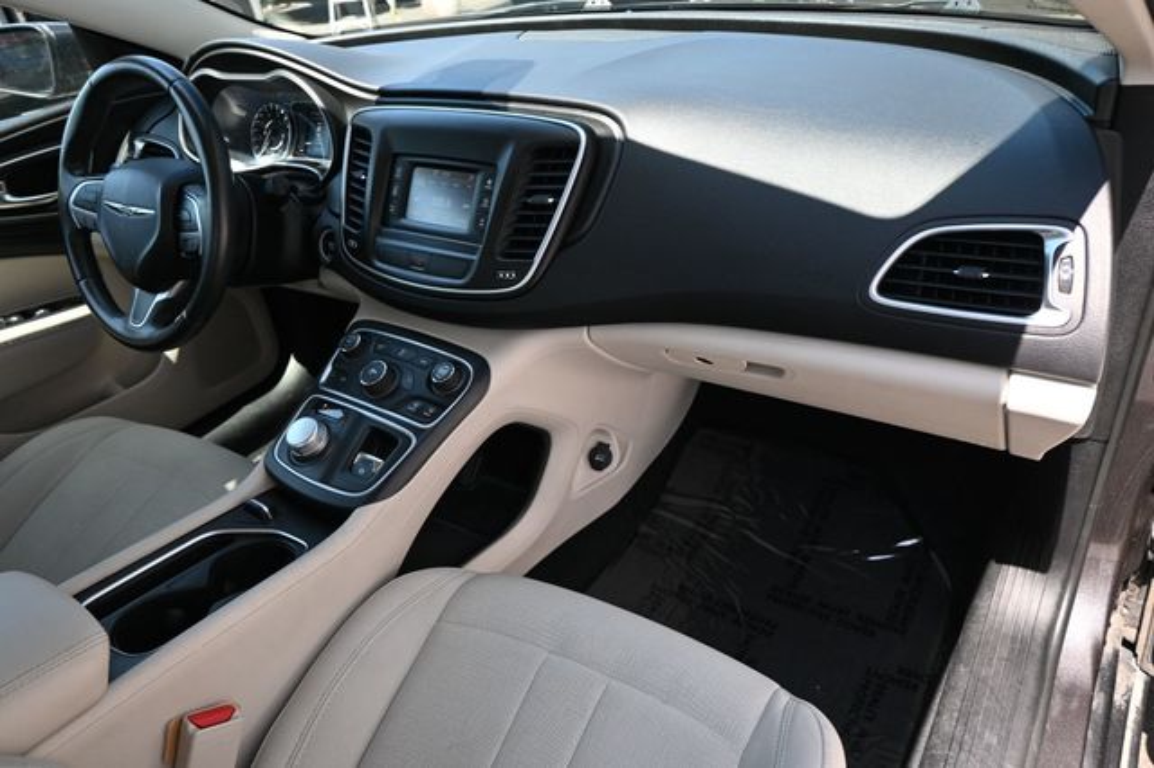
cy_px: 384
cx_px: 577
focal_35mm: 26
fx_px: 817
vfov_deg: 50.4
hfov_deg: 70.5
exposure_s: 1/250
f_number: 4
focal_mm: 17
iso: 360
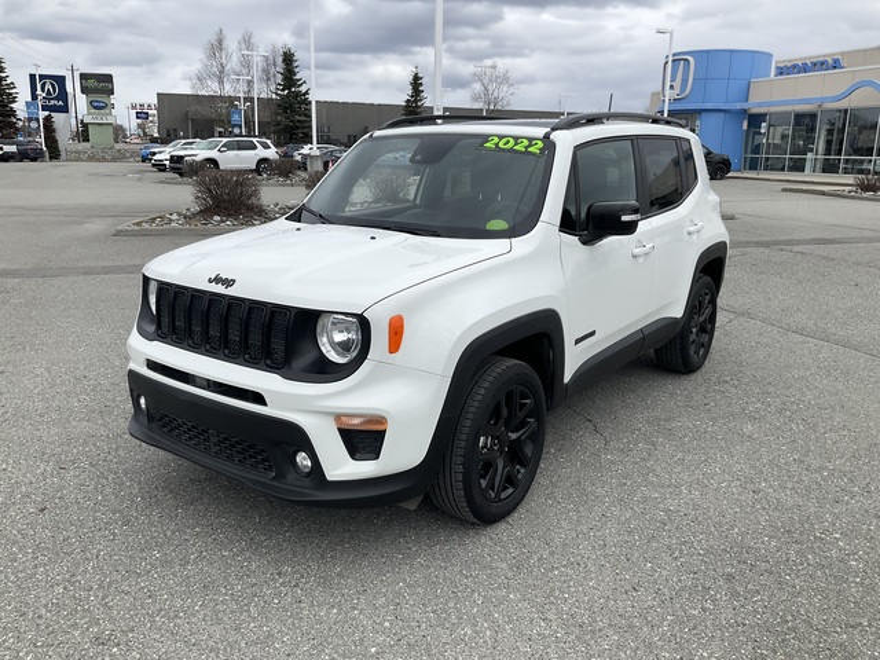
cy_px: 330
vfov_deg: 48.2
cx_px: 440
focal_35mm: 29
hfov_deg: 61.7
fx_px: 737
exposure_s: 1/1490
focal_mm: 3
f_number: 1.8
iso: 25
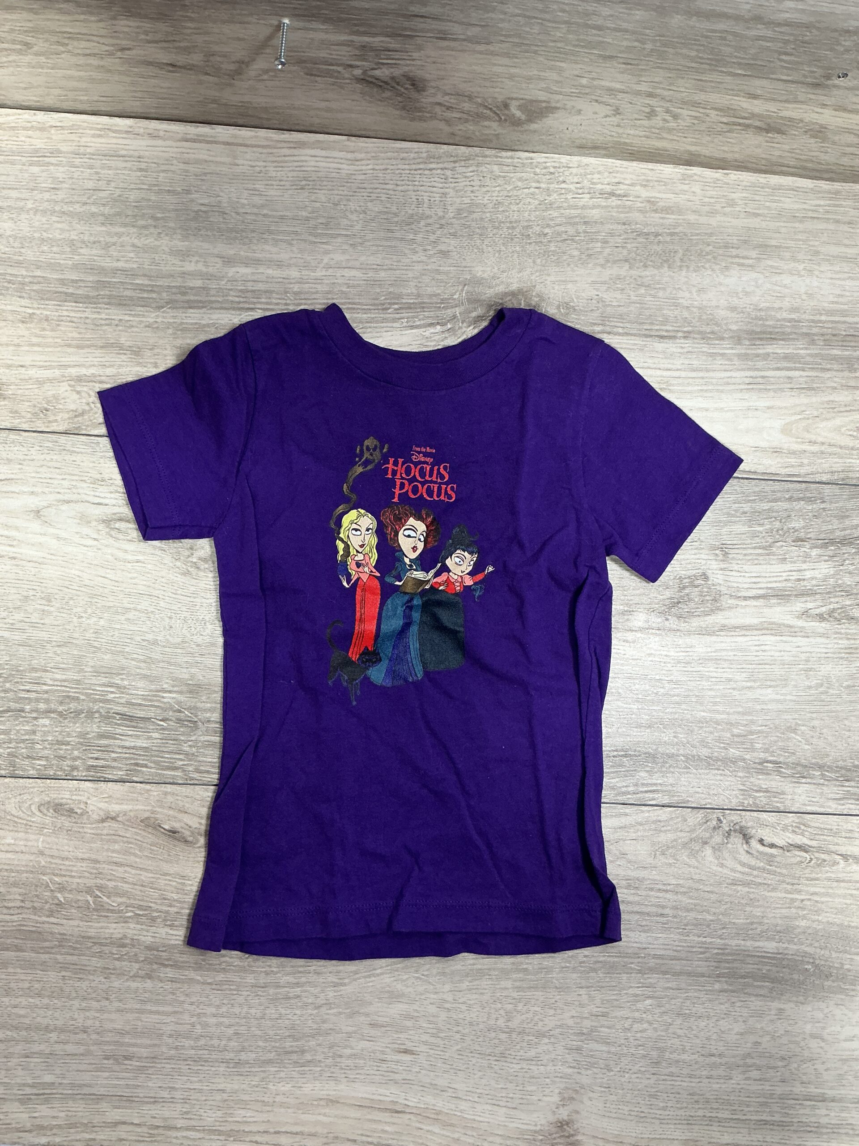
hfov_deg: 48.2
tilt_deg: -83.5
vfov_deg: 61.7
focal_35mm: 29
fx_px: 960
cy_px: 573
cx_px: 430
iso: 80
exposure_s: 1/50
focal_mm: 3
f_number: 1.8
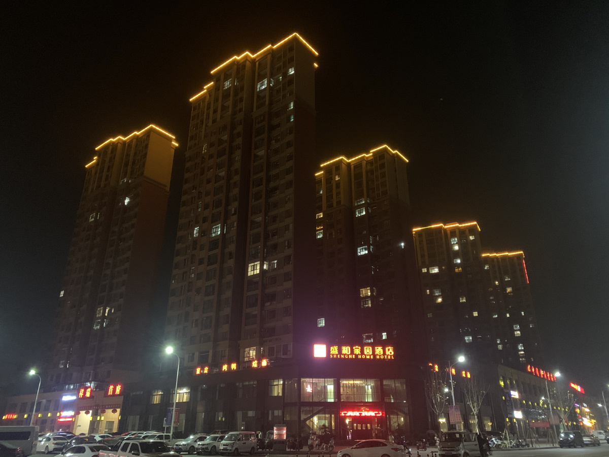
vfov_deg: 53.1
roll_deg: +0.2
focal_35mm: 26
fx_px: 457
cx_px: 304
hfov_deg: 67.3
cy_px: 228
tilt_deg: +23.1
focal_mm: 4.25
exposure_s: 1/25
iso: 640
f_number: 1.8
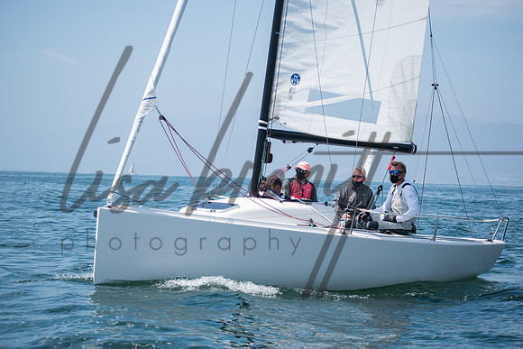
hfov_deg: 17.5
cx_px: 262
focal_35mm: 117
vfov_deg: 11.7
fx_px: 1700
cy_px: 174
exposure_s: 1/640
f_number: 4.8
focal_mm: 78
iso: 100
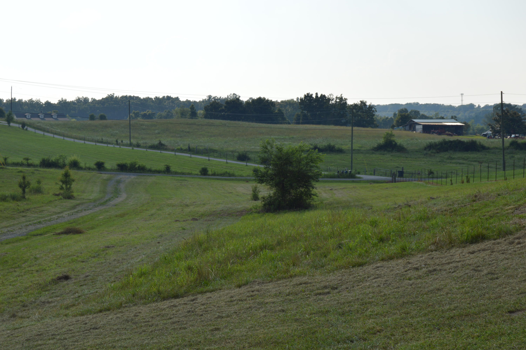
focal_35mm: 72
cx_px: 263
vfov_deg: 18.9
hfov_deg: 28.1
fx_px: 1051
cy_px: 175
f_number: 8
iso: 100
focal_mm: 48
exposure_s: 1/250
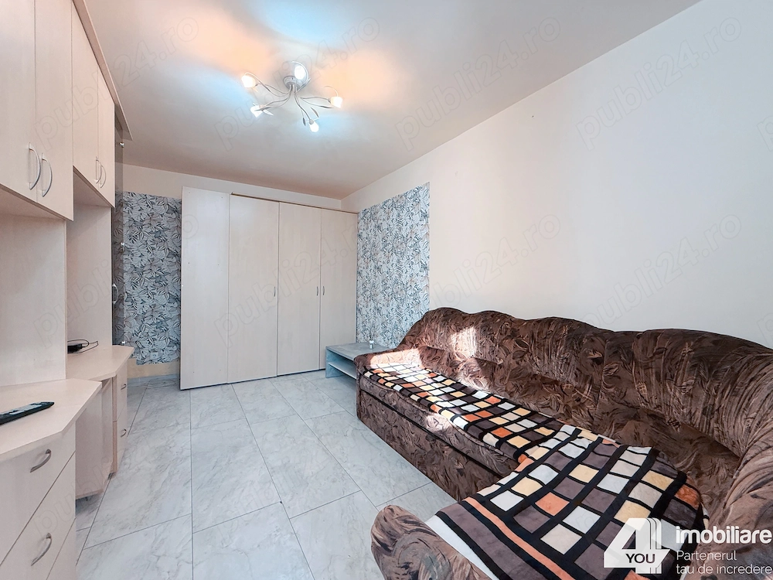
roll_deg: -0.5
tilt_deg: -1.2
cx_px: 386
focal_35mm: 14
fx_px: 313
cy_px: 290
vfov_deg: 85.7
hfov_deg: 102.1
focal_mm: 2.22
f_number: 2.2
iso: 250
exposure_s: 1/119
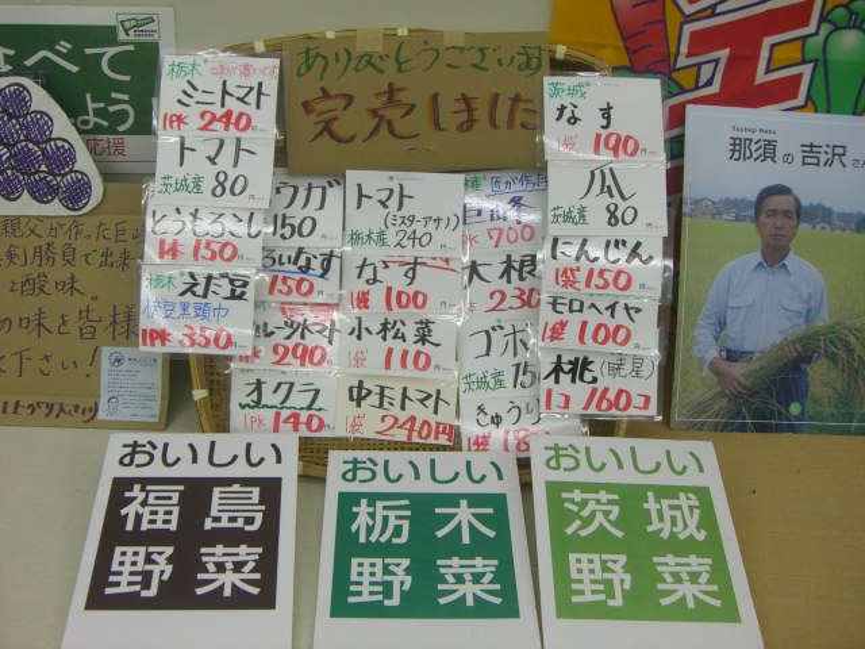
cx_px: 432
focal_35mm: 38
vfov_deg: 37.7
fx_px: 950
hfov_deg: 49.0
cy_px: 324
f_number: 2.7
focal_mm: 6.2
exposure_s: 1/100
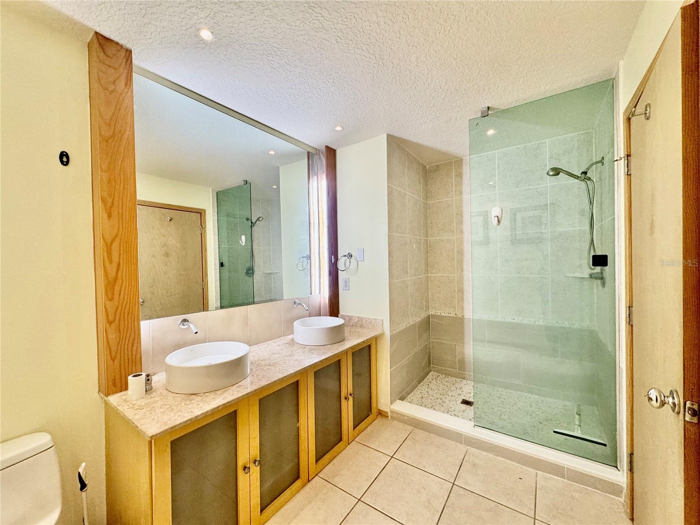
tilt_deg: -1.1
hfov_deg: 102.1
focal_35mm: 14
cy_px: 262
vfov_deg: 85.7
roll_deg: +1.6
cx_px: 350
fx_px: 283
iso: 200
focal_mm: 2.22
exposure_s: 1/120
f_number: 2.2
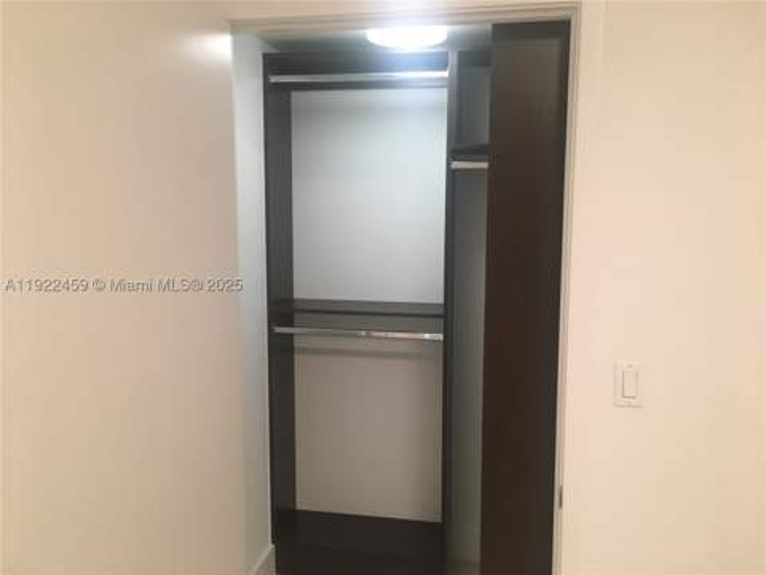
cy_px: 288
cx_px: 383
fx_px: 642
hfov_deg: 61.7
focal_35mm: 29
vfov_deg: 48.2
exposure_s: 1/30
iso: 125
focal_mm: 4.15
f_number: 2.2
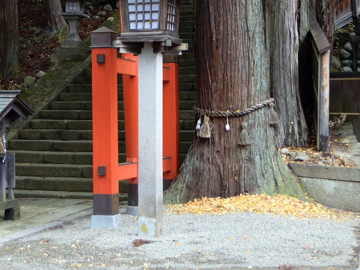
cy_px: -58
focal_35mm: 88
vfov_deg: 16.1
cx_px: 100
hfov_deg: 22.1
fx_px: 915
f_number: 4
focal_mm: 22
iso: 100
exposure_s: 1/60
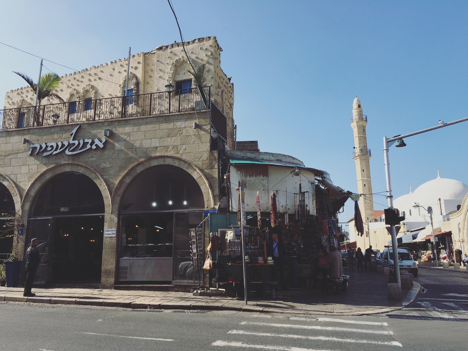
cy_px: 176
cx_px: 234
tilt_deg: +10.0
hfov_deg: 61.7
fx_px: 392
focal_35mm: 29
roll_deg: -0.8
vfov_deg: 48.2
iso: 25
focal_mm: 4.15
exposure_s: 1/2653
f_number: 2.2
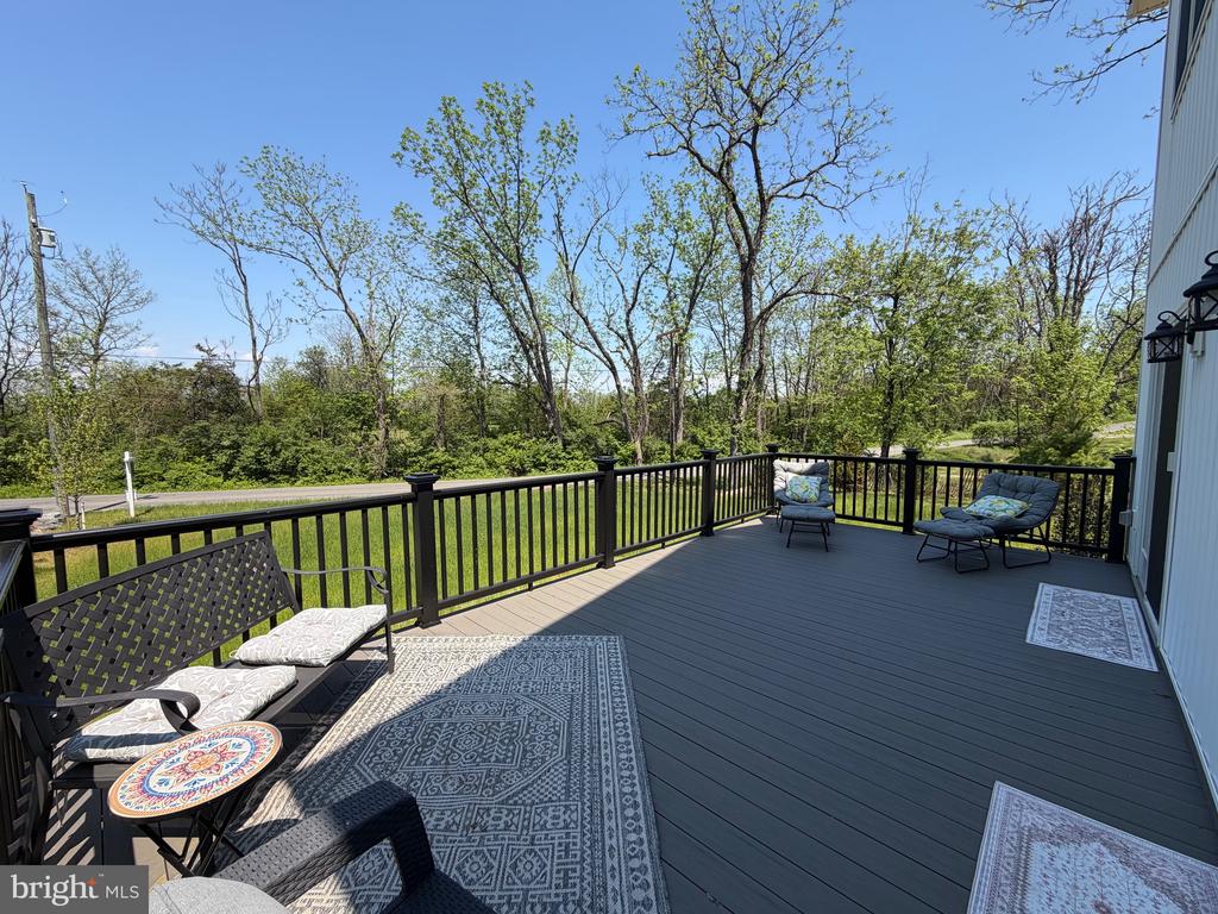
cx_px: 609
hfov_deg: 102.1
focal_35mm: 14
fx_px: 493
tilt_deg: -4.6
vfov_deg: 85.7
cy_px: 457
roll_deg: +0.1
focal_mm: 2.22
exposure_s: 1/770
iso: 32
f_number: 2.2
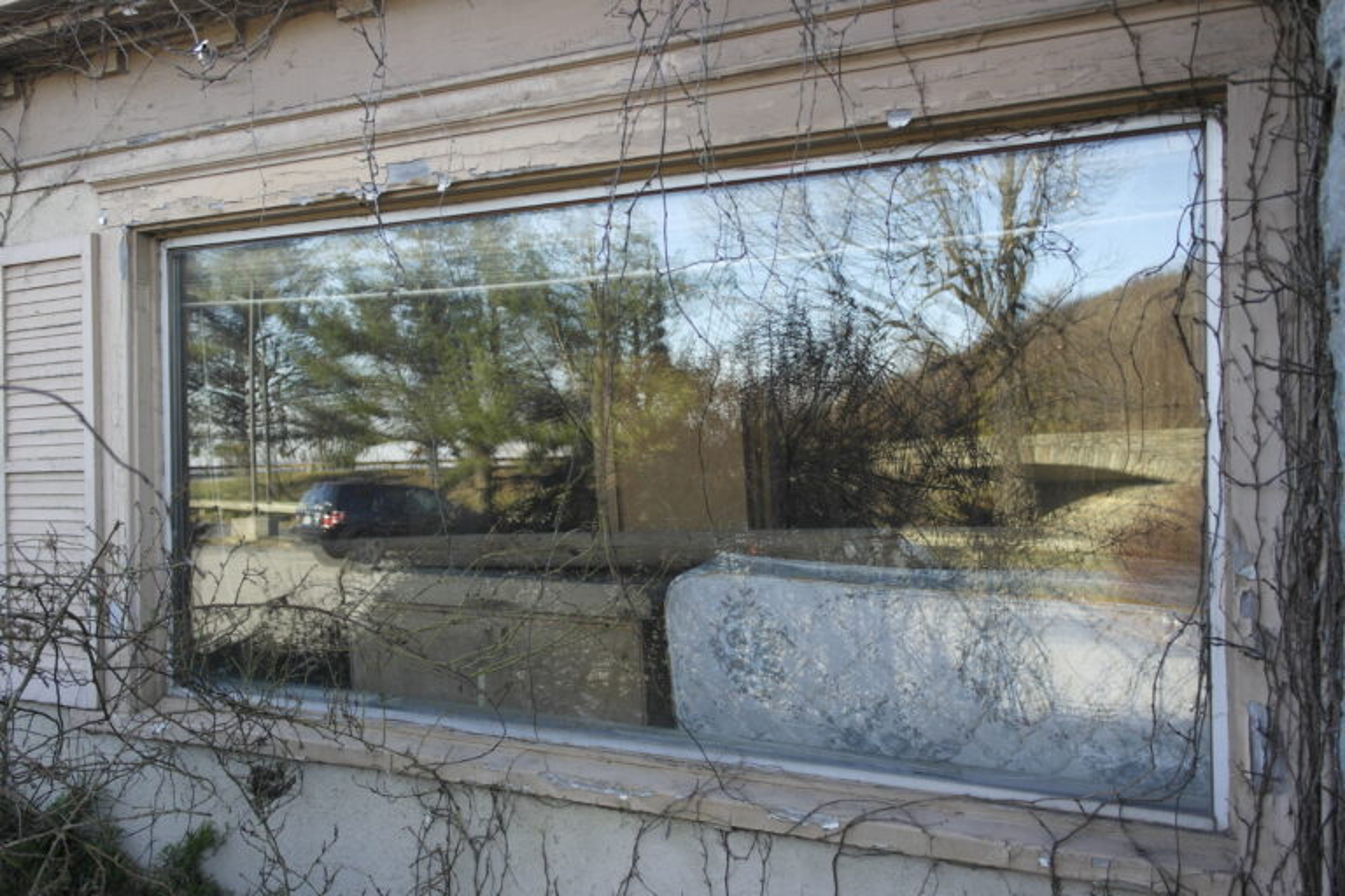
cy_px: 448
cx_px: 672
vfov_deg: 43.6
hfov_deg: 61.9
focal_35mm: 30
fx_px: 1121
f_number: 3.5
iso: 100
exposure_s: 1/100
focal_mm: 20
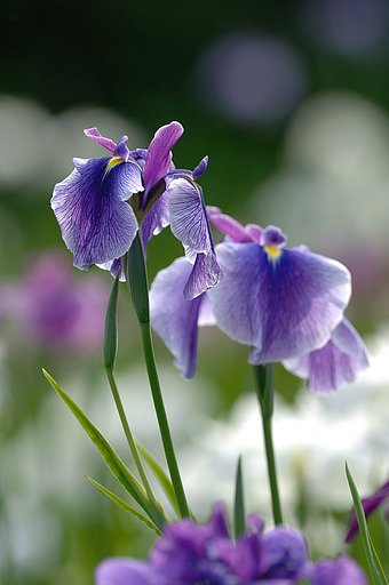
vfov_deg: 4.6
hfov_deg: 3.0
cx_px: 194
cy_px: 292
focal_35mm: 450
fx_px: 7313
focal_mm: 300
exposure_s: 1/800
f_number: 4.5
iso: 200
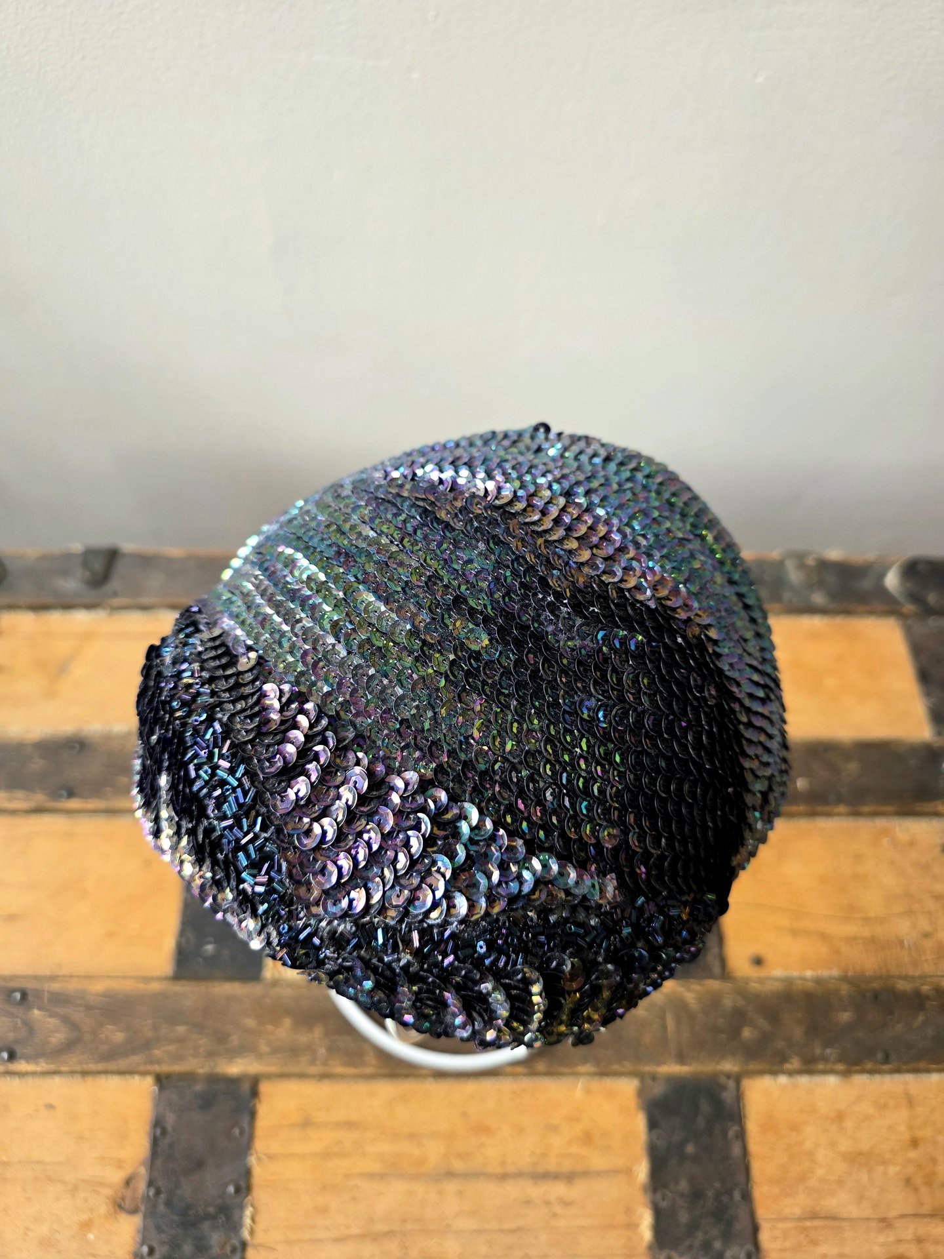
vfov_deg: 73.9
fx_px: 836
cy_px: 630
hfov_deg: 58.9
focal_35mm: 23
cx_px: 472
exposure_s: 1/120
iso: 125
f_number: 1.7
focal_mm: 6.3
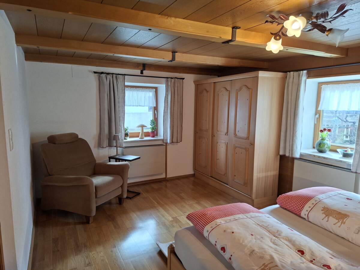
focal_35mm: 23
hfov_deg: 73.9
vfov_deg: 58.9
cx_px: 180
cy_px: 135
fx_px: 239
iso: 200
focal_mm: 5.54
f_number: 1.8
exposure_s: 1/100
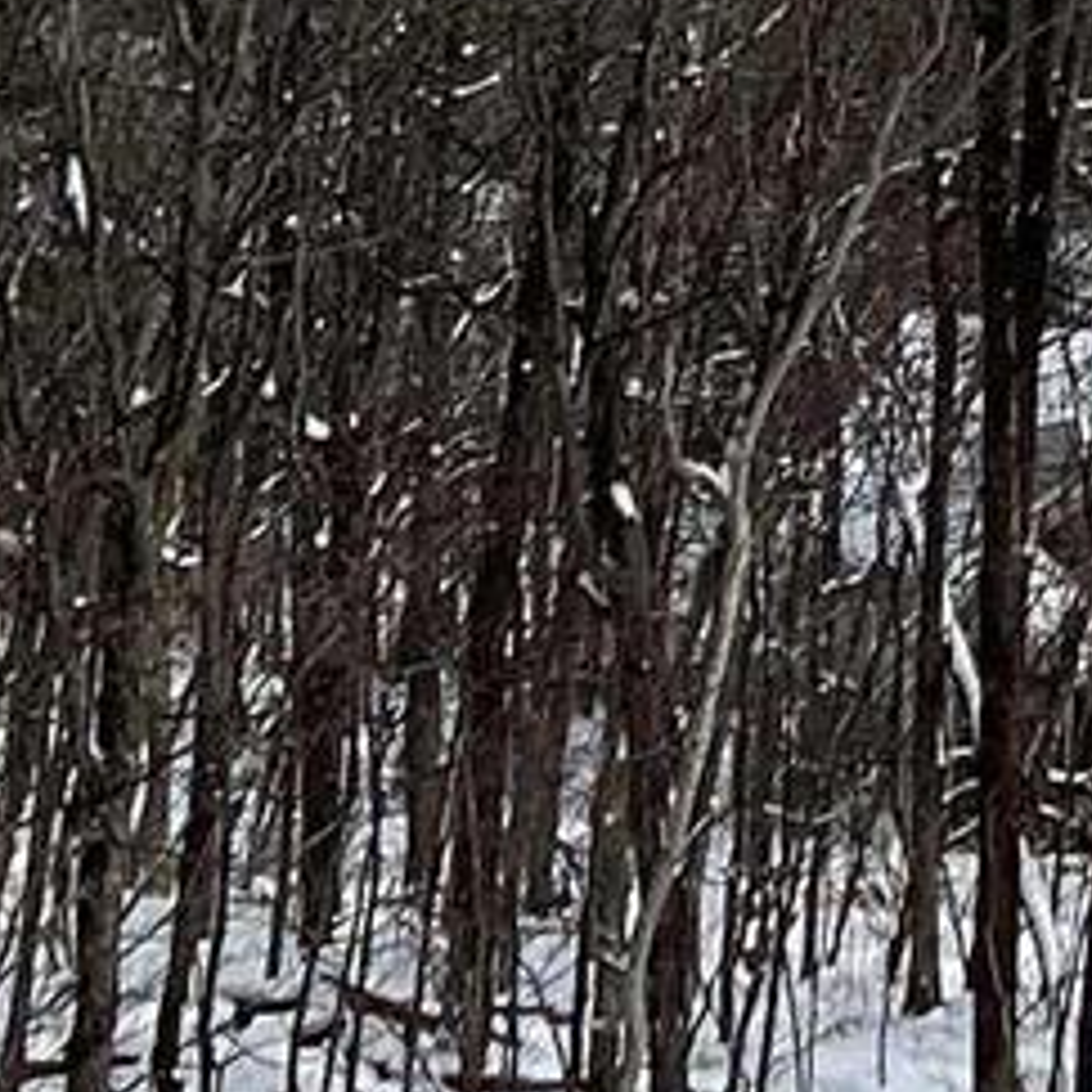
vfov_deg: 8.1
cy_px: -1798
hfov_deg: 8.2
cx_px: 2741
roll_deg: -0.6
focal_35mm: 194
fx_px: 6924
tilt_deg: -1.3
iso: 50
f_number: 1.5
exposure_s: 1/8696
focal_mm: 5.7
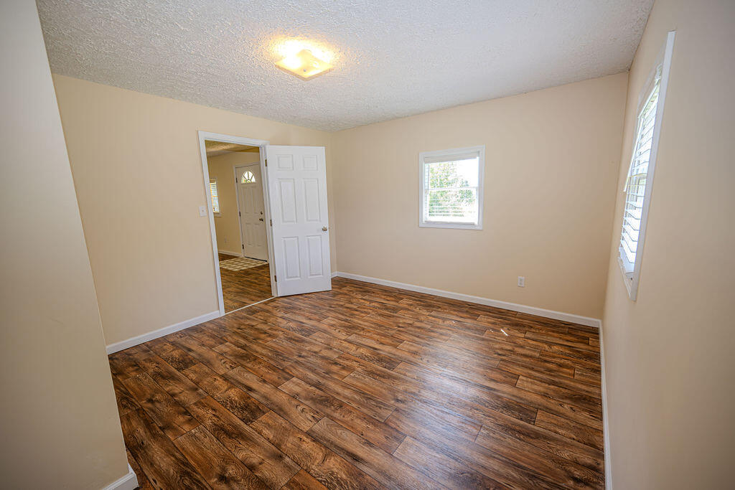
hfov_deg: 102.8
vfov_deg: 79.8
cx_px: 368
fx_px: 293
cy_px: 245
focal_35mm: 14
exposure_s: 1/200
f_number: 4
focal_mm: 14
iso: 1000
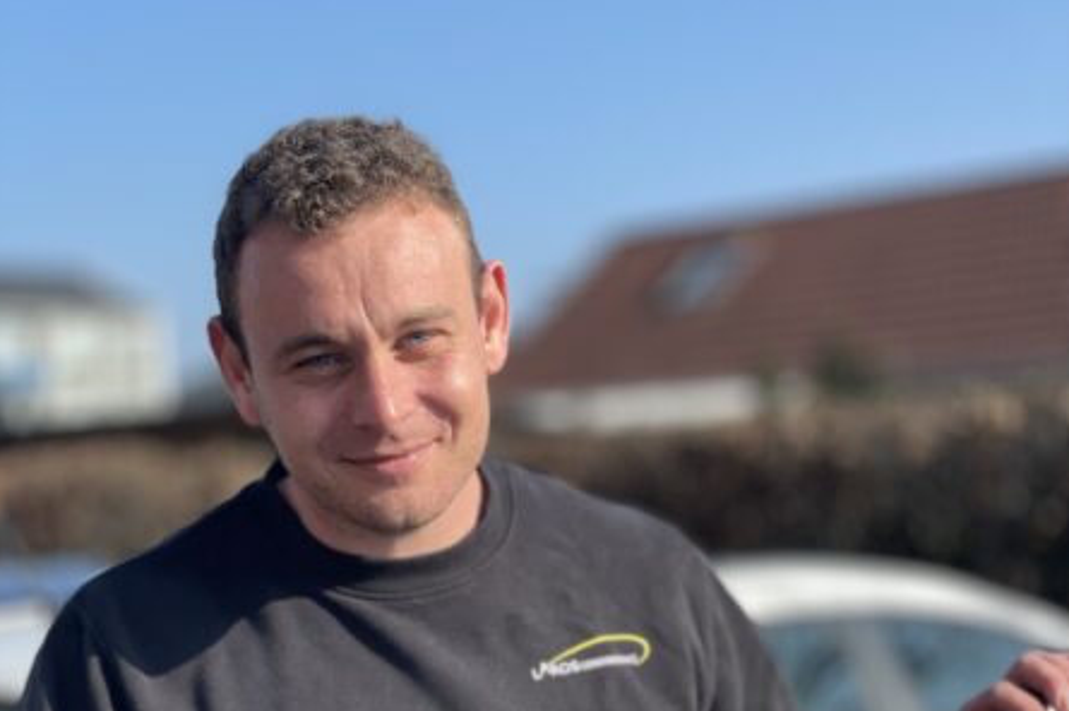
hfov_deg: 27.7
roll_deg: +2.5
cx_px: 531
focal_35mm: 73
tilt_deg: -2.5
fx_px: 2166
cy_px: 596
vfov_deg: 18.4
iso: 32
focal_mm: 6
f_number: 2
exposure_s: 1/1410
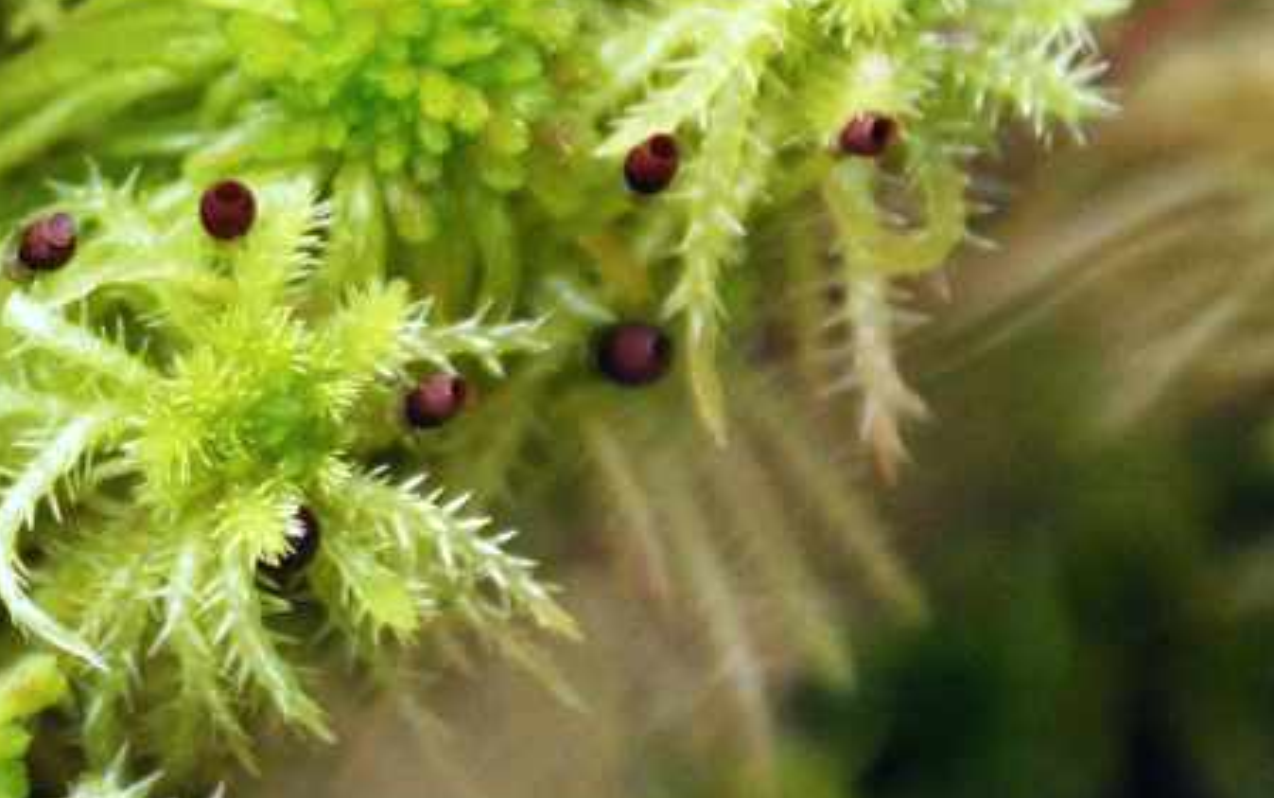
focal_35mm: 428
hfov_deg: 4.9
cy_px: 50
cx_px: -329
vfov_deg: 3.1
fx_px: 14879
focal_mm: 105
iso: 800
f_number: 8
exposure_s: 1/400
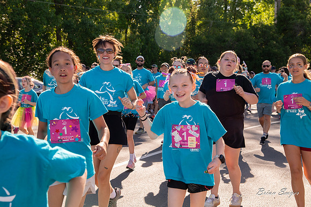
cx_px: 156
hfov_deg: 33.5
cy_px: 104
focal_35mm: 60
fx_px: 516
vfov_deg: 22.7
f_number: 8
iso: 800
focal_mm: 58
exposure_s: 1/1000
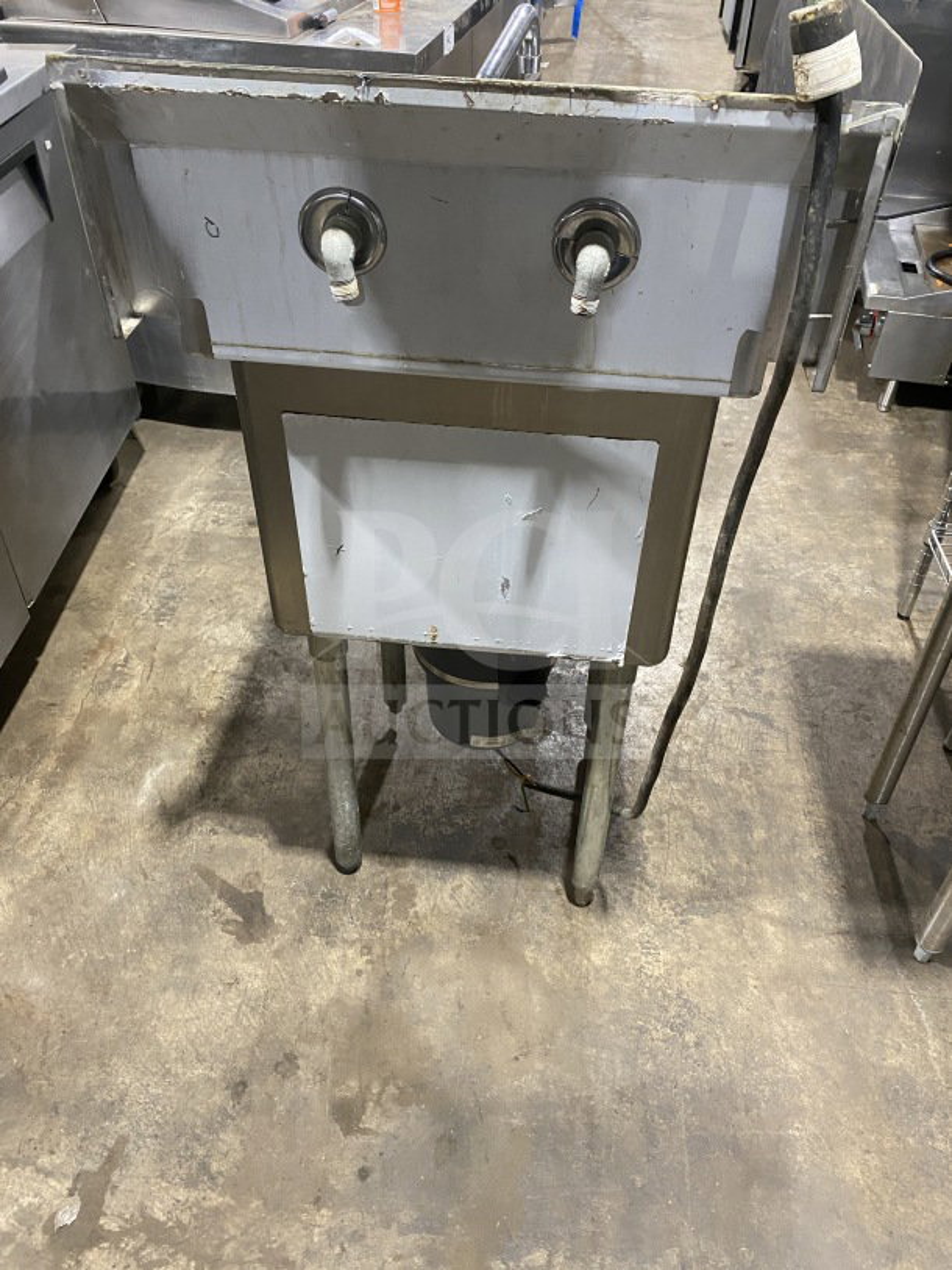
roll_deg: -2.6
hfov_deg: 53.1
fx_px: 953
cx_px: 476
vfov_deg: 67.3
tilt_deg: -41.0
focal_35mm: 26
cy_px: 635
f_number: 1.8
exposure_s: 1/60
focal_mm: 4.25
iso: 400
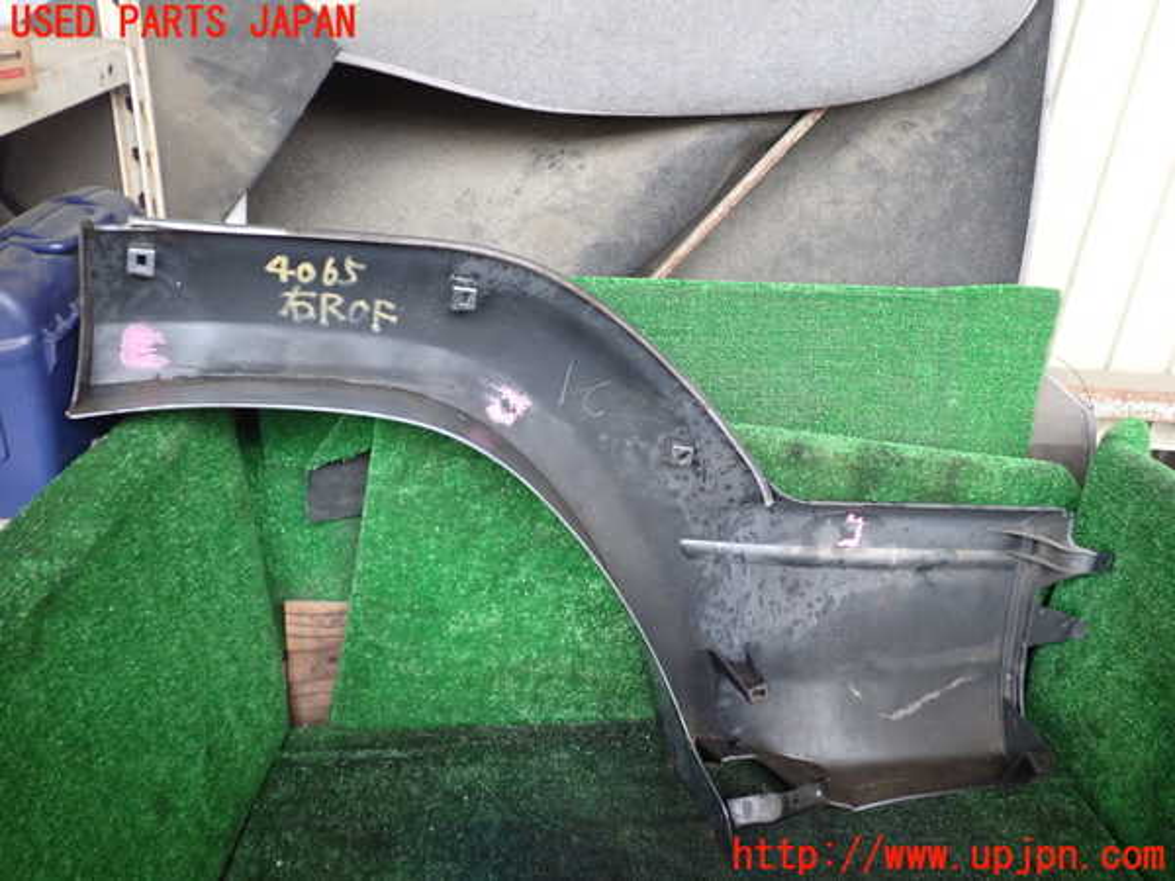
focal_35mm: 30
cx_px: 588
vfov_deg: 46.8
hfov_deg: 60.0
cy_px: 440
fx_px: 1018
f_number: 2.3
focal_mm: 5.4
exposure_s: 1/30
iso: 250
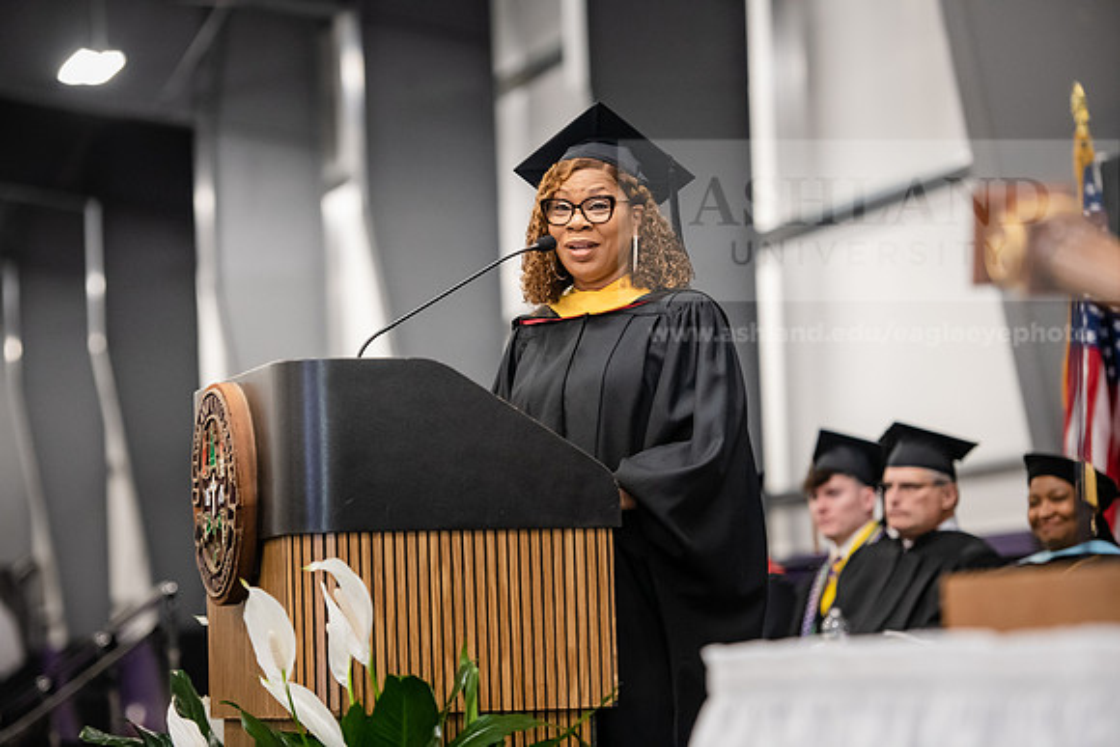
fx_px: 4045
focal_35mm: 130
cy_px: 374
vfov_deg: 10.6
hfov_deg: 15.8
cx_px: 560
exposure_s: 1/200
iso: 3200
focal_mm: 130
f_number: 3.2
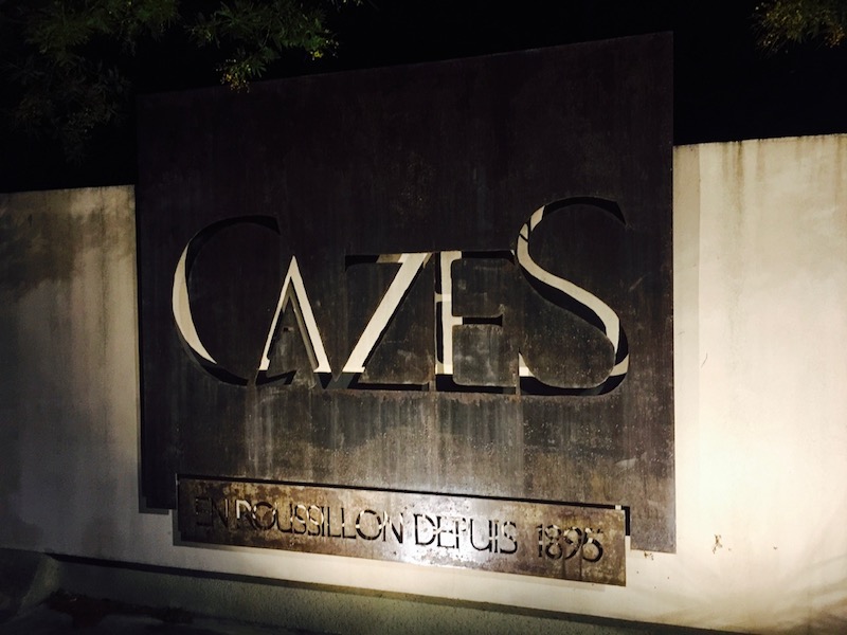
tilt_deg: -4.9
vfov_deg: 48.2
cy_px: 318
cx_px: 424
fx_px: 710
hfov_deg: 61.7
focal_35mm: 29
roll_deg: +1.4
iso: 160
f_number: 2.2
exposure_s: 1/8
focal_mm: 4.15
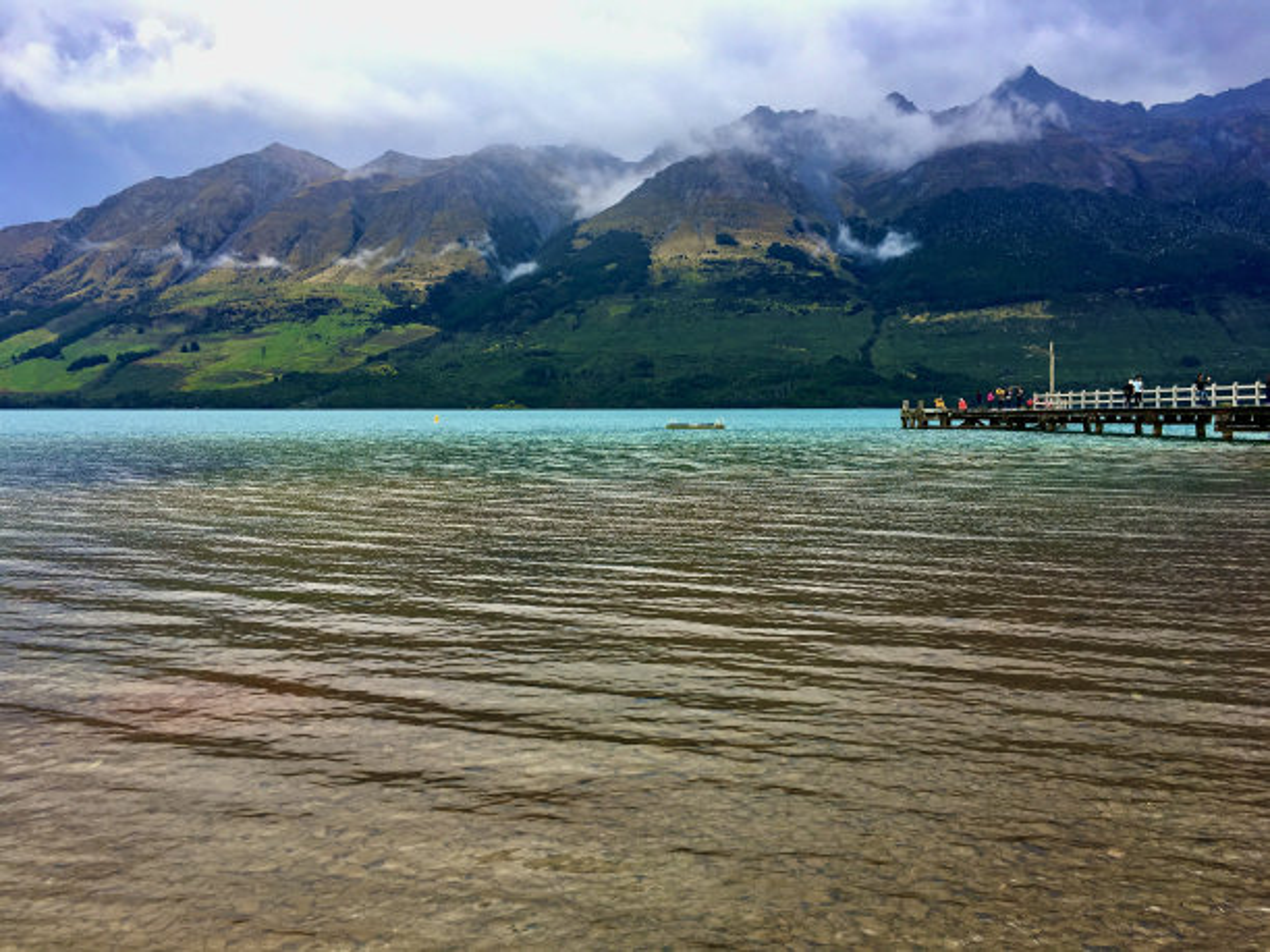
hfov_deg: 61.7
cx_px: 635
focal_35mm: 29
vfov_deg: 48.2
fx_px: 1064
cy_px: 476
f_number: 2.2
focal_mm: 4.15
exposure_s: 1/411
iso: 25
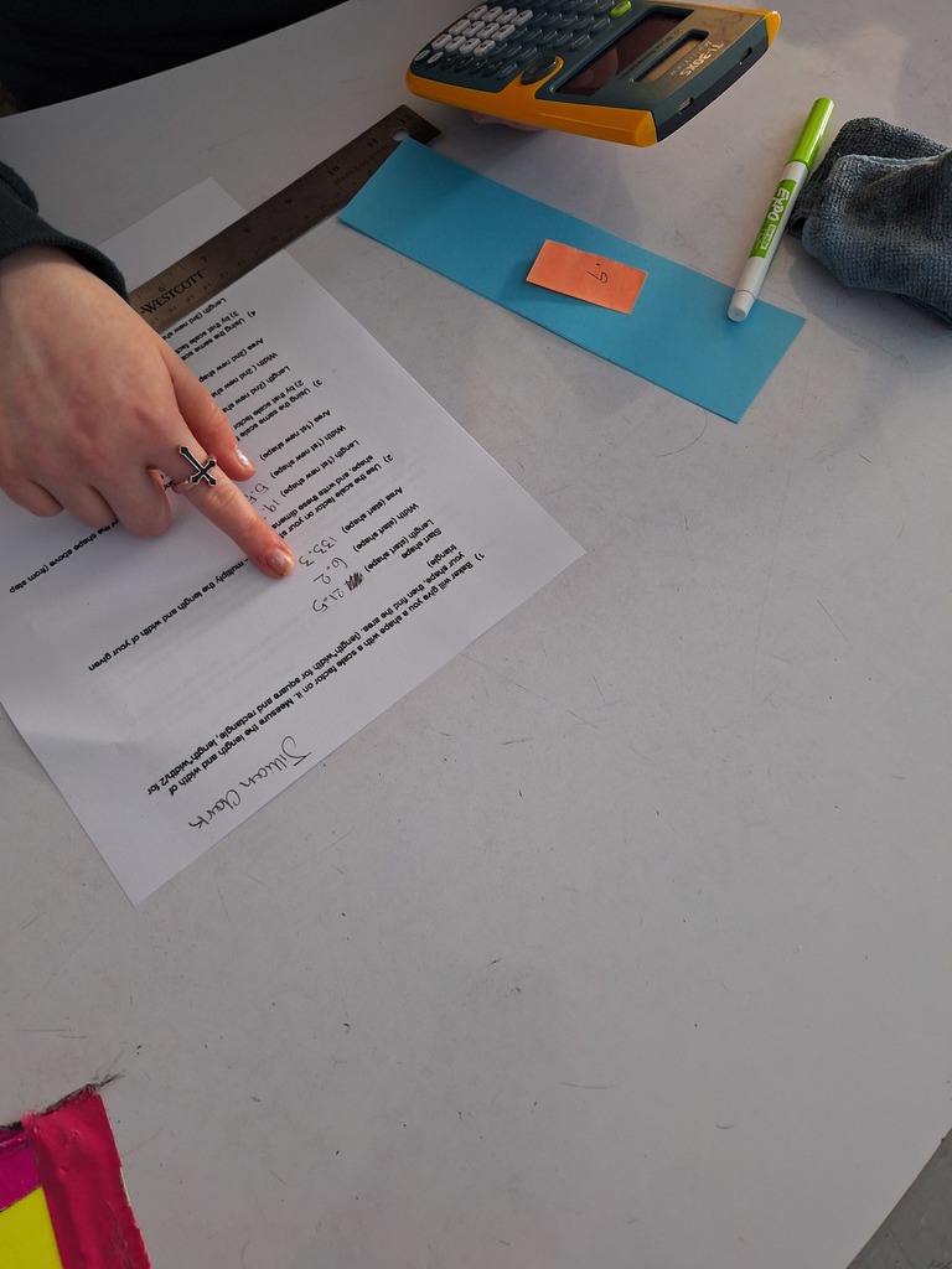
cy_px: 634
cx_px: 476
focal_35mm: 23
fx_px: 843
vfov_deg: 73.9
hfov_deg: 58.9
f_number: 1.8
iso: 250
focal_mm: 5.54
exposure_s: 1/40
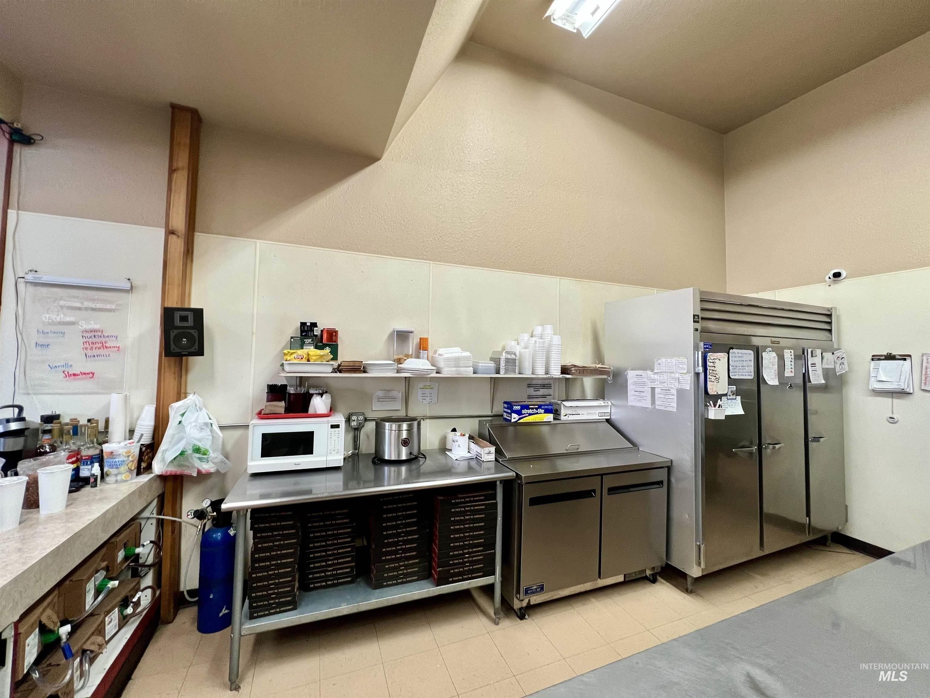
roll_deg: -0.5
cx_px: 465
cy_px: 349
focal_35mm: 13
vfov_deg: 89.9
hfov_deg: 106.2
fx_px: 349
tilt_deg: +2.1
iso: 200
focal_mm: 1.57
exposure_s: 1/120
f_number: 1.8
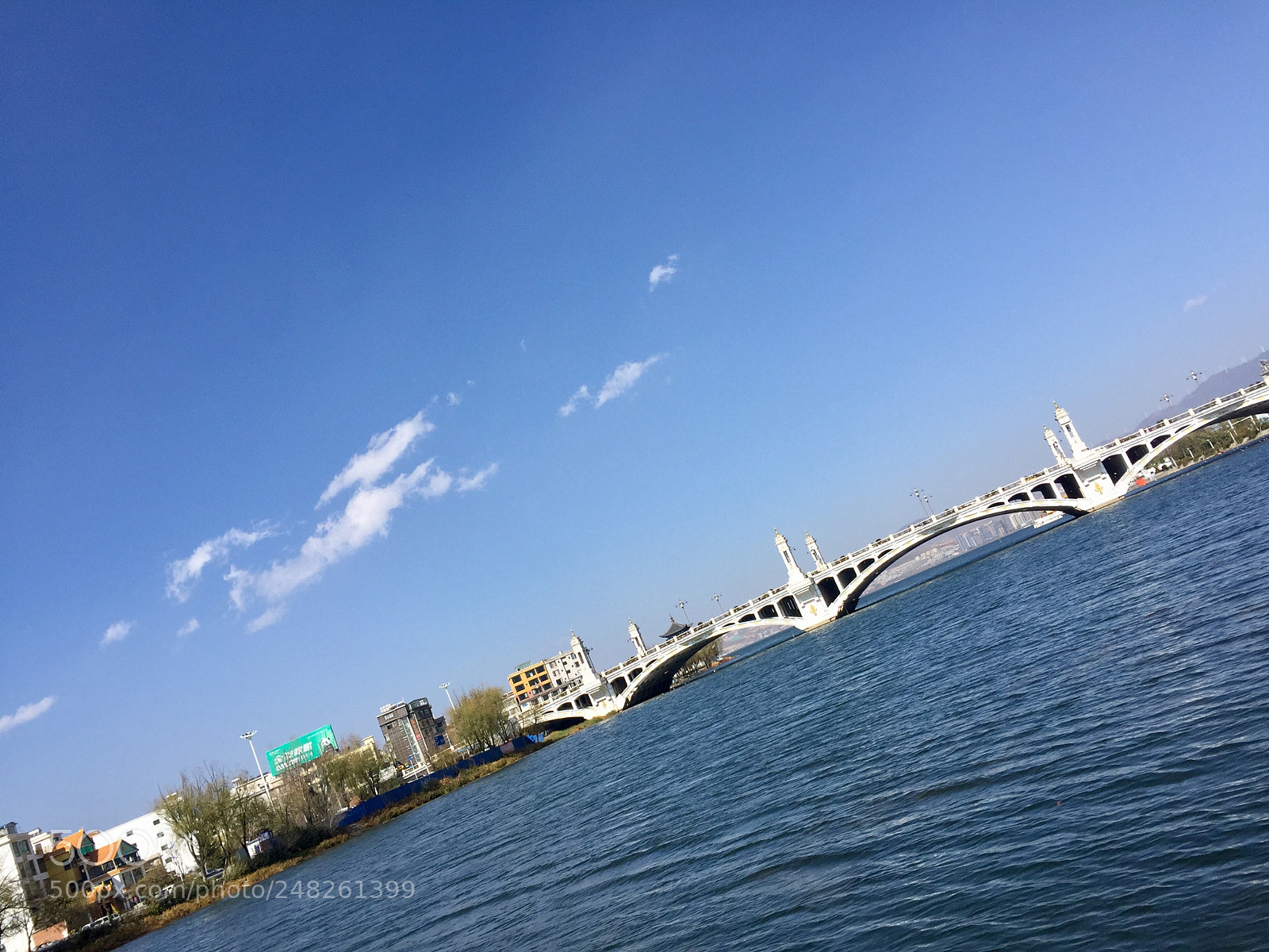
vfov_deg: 48.2
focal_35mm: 29
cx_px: 634
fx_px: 1063
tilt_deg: +10.9
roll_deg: +23.9
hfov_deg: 61.7
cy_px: 476
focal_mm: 4.15
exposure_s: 1/2083
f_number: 2.2
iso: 32
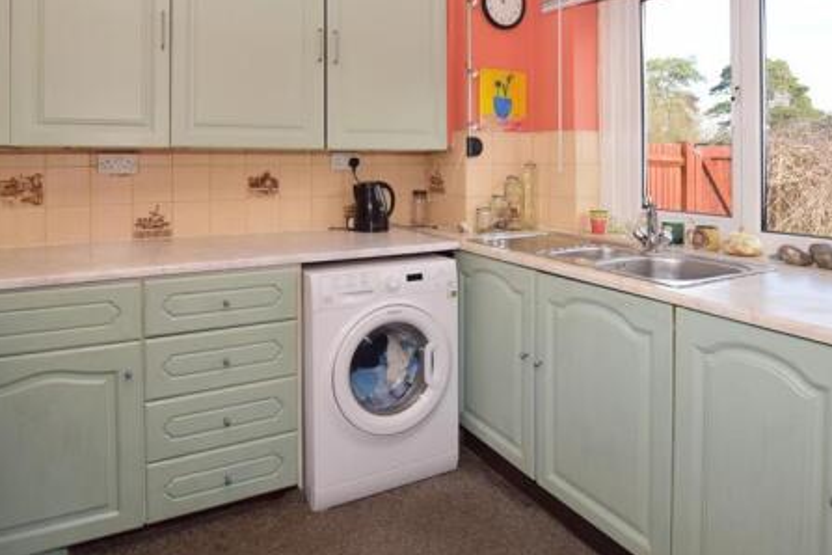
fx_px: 508
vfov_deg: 55.4
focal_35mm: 22
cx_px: 387
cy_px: 163
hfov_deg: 78.5
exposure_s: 1/200
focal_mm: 10
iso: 400
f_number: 7.1
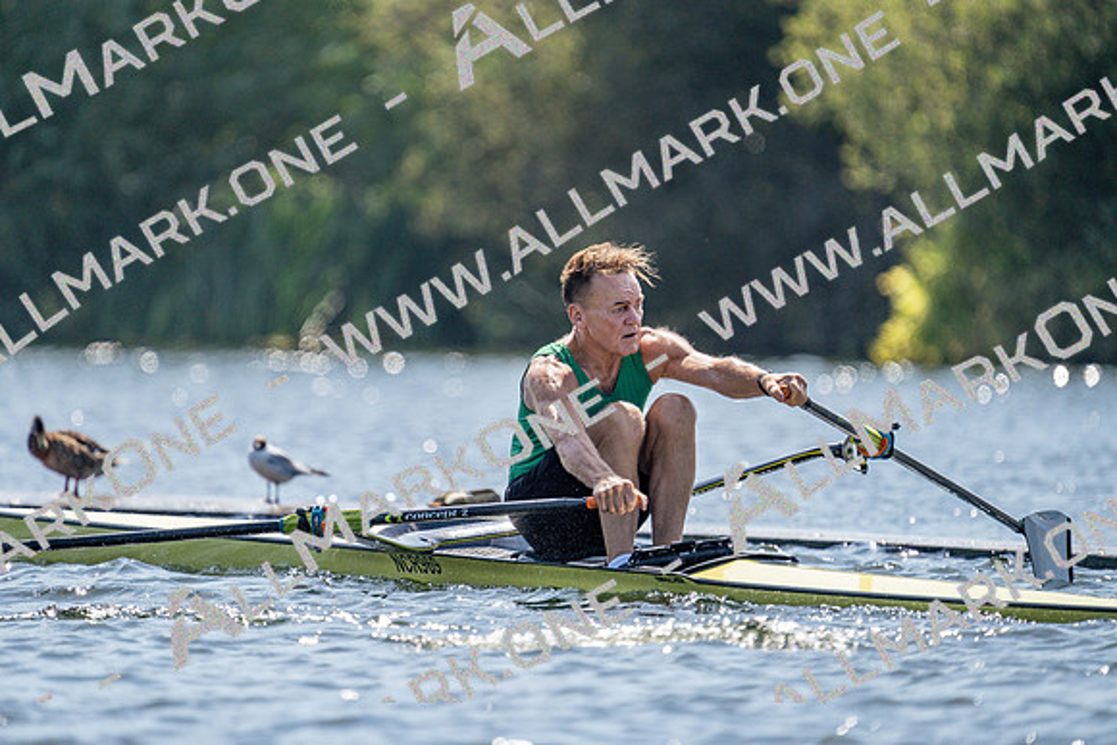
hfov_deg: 3.4
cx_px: 558
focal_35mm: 600
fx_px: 18620
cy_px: 372
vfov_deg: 2.3
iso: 400
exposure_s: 1/2000
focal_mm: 600
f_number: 6.3
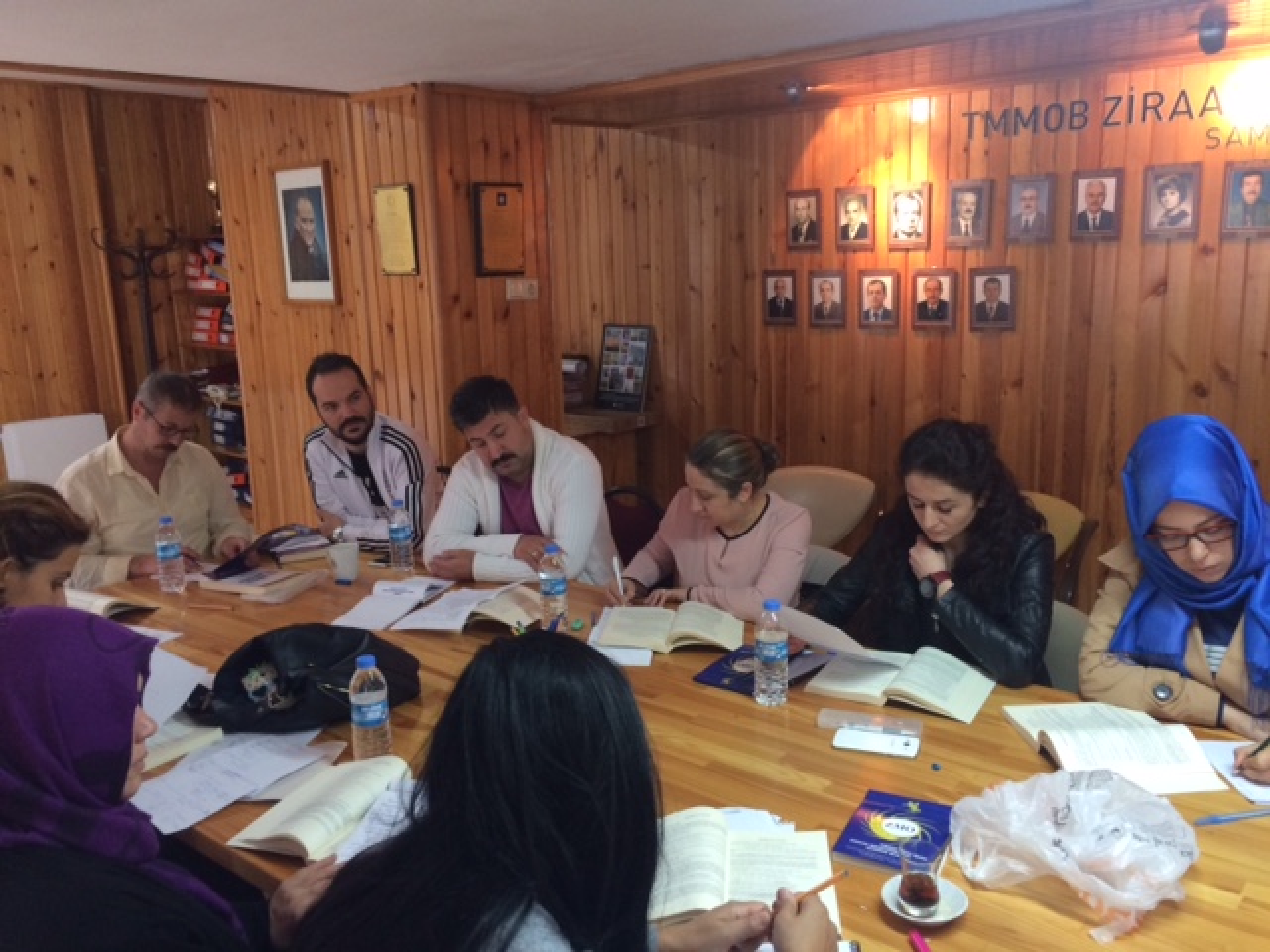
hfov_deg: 61.7
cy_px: 476
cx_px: 635
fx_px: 1064
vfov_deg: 48.2
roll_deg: +2.0
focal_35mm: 29
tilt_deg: -12.5
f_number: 2.2
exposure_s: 1/33
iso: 160
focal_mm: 4.15
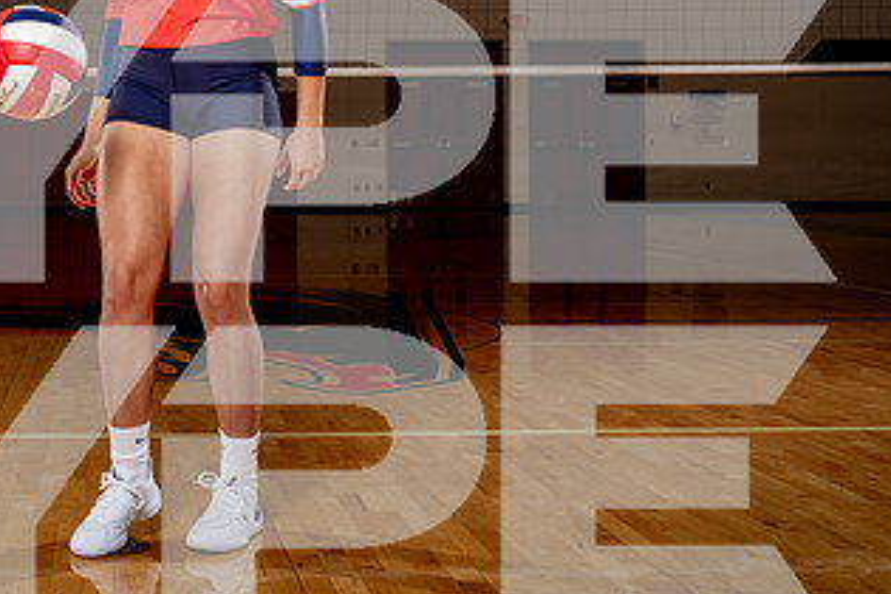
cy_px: 132
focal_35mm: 61
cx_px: 108
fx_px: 1510
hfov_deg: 31.5
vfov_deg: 22.0
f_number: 5.6
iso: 125
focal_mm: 31
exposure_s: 1/250
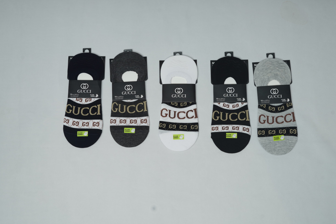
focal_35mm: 52
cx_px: 173
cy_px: 112
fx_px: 485
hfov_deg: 38.2
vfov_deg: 26.0
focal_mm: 50
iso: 320
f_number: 6.3
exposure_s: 1/200
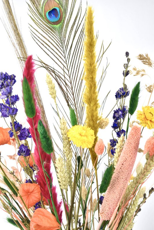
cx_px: 77
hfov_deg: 26.5
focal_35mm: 51
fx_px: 327
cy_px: 115
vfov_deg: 38.9
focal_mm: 34
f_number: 4.5
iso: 140
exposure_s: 1/50
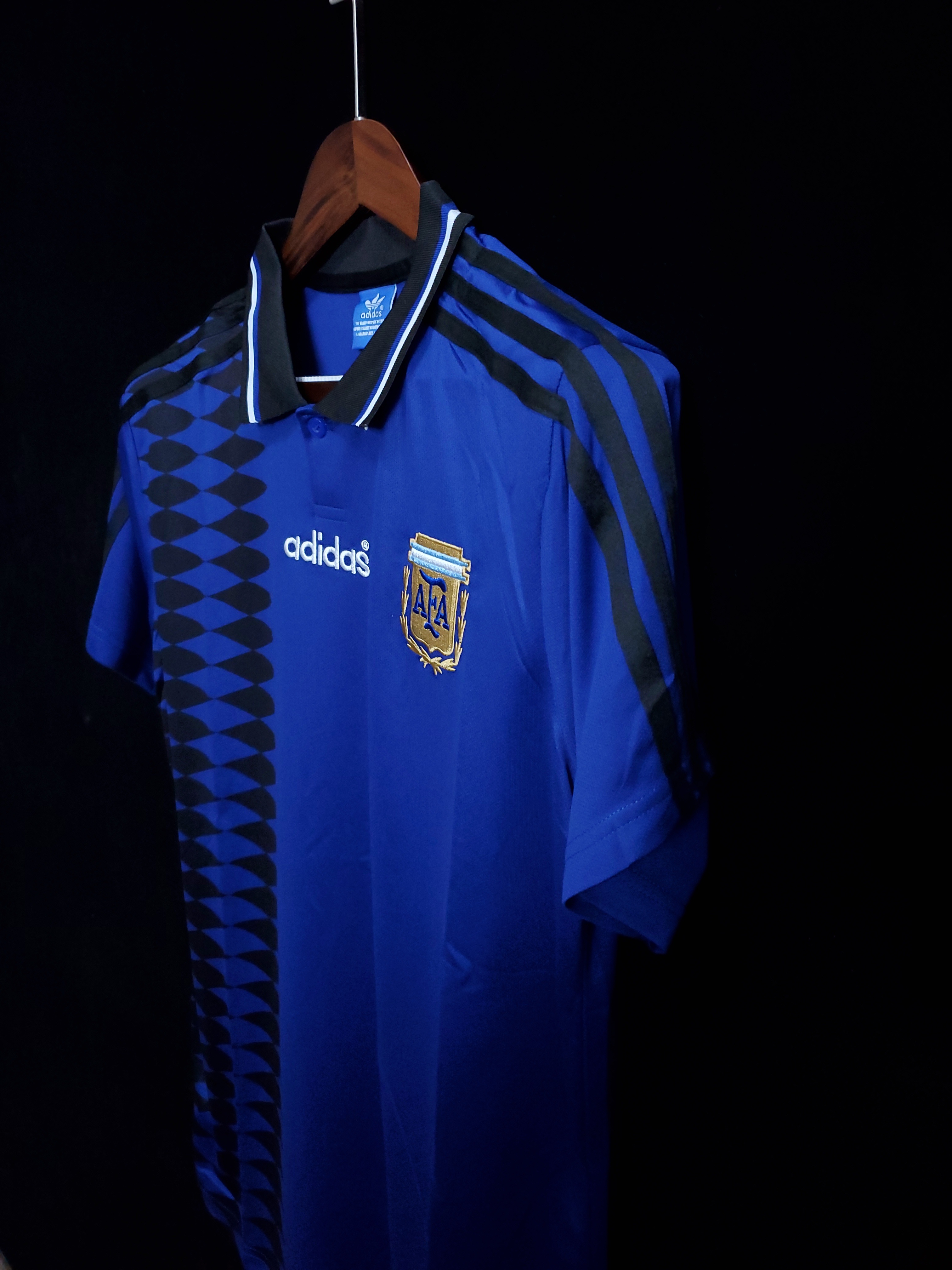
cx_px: 476
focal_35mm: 26
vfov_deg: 67.3
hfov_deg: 53.1
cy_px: 635
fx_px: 953
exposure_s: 1/30
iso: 200
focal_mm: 4.3
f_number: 1.5
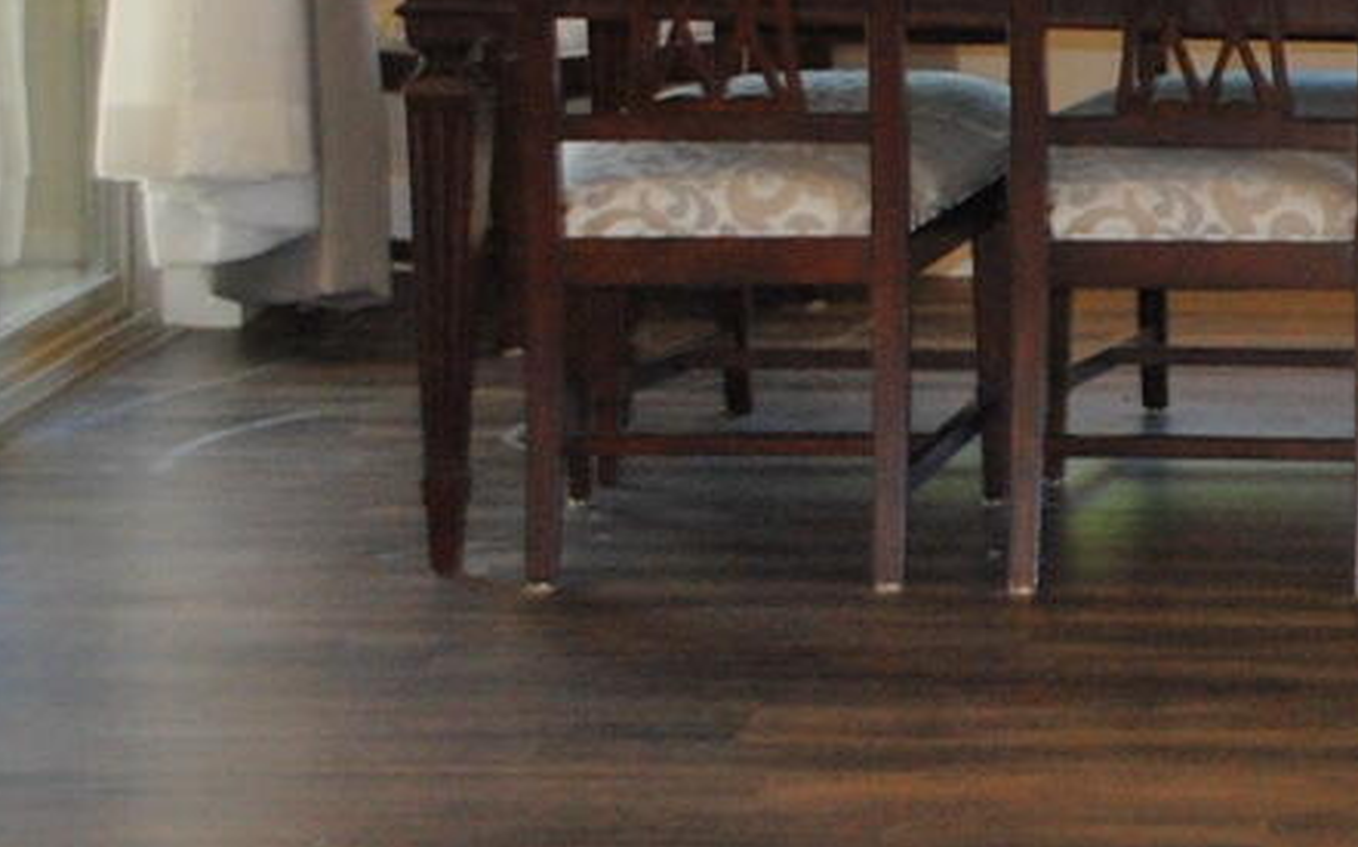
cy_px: -86
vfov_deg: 8.8
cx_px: 2020
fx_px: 5474
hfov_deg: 13.4
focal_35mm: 148
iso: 200
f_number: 4
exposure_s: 1/60
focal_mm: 22
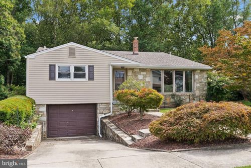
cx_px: 126
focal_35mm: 34
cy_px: 84
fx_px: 237
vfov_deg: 38.9
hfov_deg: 55.8
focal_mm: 34
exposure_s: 1/125
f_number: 11
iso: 400
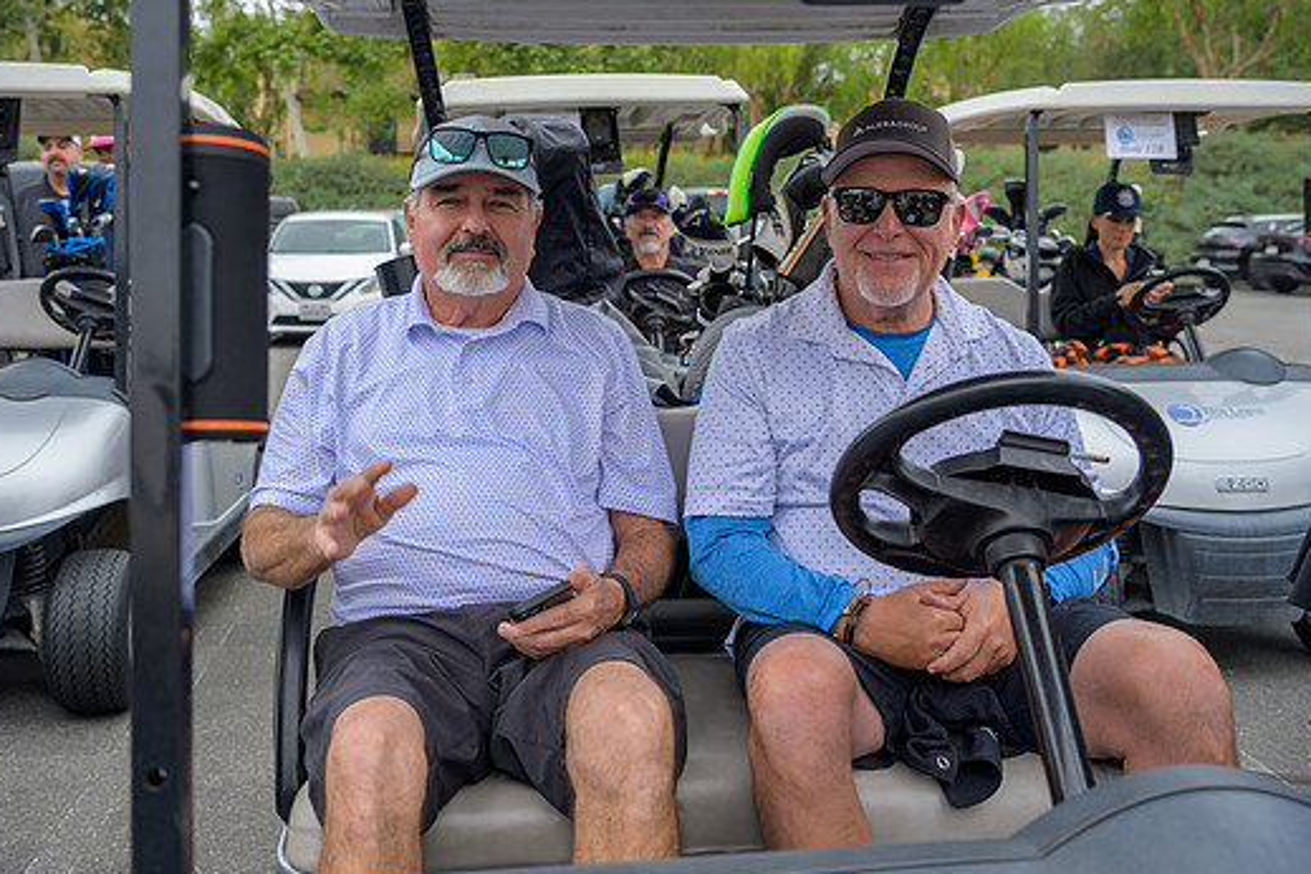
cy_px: 403
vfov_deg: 35.0
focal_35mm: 38
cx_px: 614
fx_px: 1384
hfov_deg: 50.7
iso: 100
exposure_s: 1/200
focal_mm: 34
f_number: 4
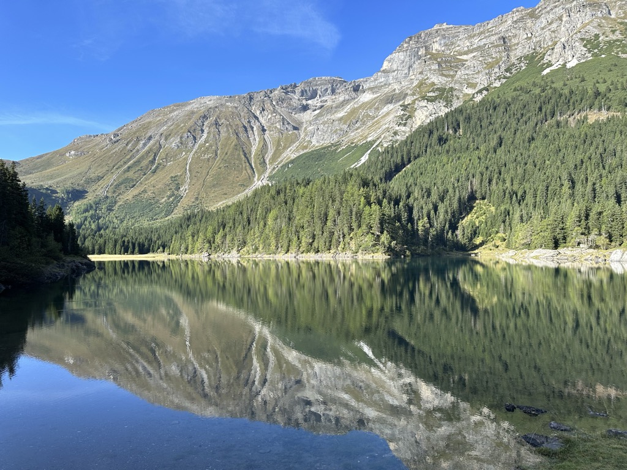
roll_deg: +0.8
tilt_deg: +1.2
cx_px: 314
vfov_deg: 56.8
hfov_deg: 71.6
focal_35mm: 24
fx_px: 435
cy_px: 235
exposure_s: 1/1357
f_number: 1.78
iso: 80
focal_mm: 6.86
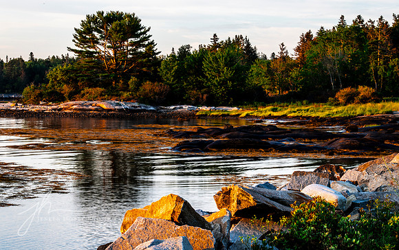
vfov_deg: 11.0
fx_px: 1296
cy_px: 117
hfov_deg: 17.5
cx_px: 200
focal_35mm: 119
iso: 64
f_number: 22
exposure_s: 1/10
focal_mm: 98
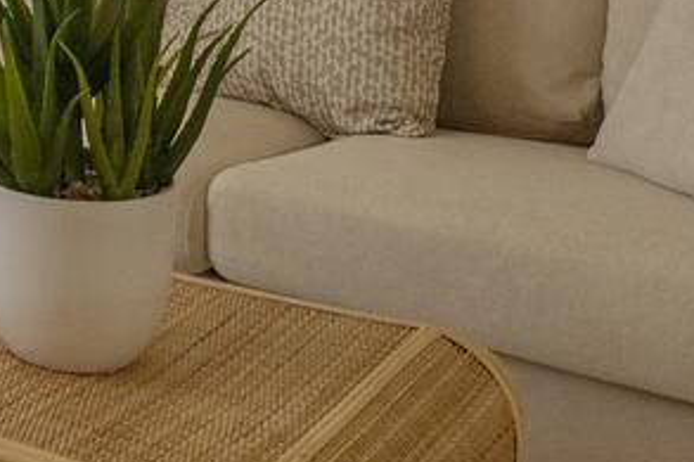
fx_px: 1888
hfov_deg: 18.0
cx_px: -417
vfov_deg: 12.7
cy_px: -368
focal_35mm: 98
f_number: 8
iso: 320
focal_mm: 14
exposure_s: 1/100
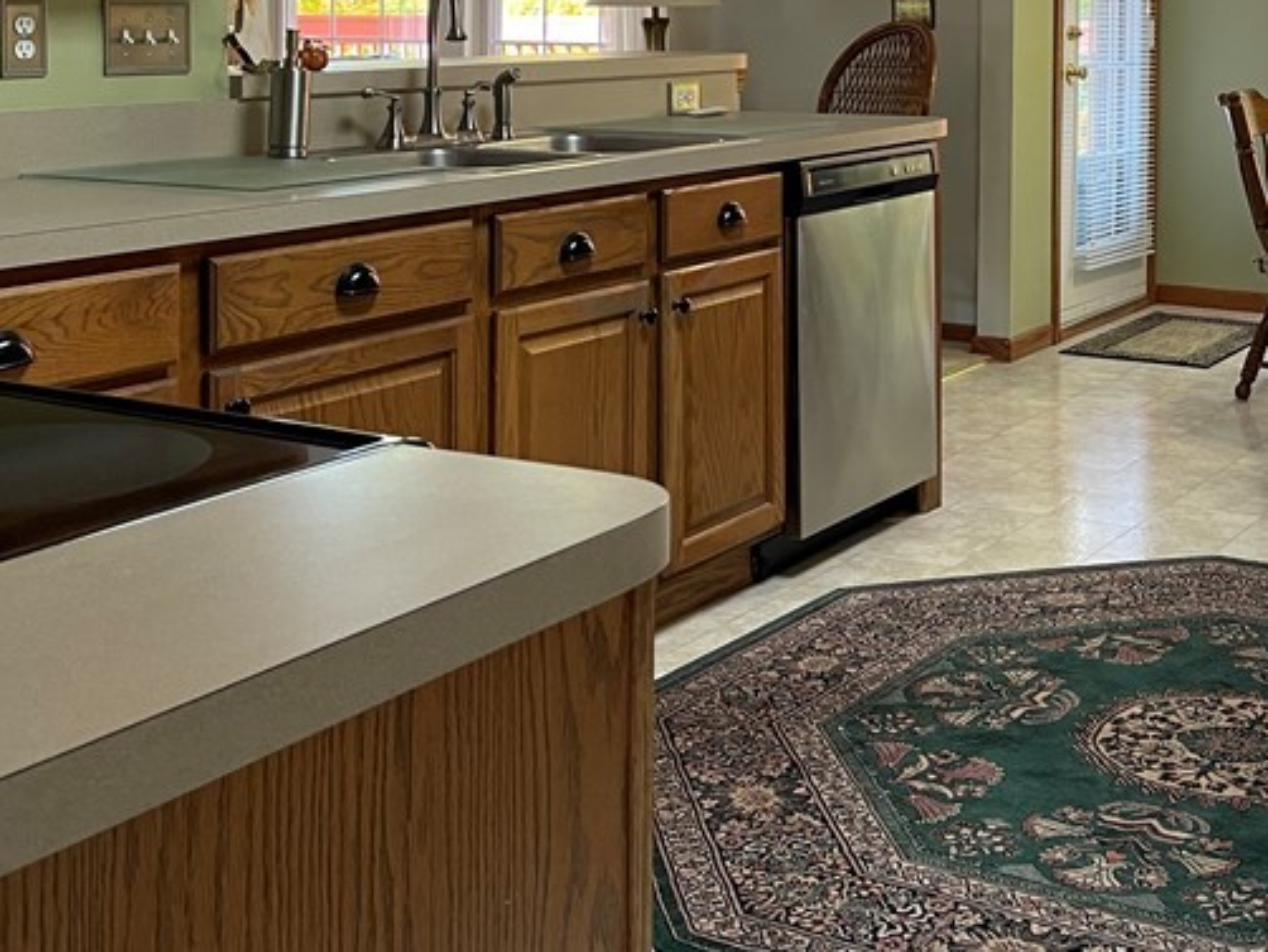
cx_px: 967
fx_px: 1942
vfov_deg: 26.3
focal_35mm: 53
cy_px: 35
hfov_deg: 35.3
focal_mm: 5.1
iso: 100
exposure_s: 1/60
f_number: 1.6
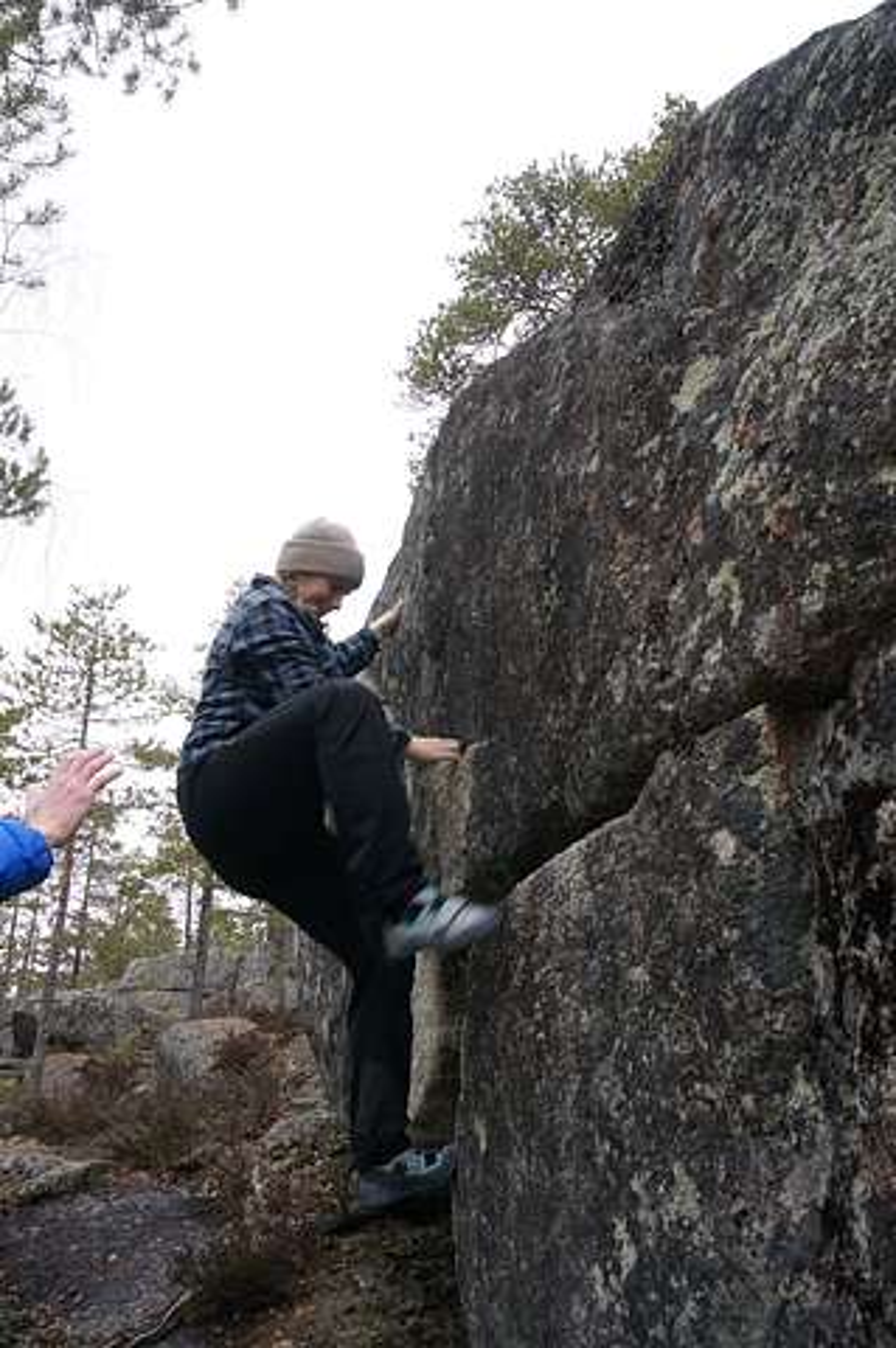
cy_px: 674
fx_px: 954
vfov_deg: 70.5
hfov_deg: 50.3
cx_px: 448
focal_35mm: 26
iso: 100
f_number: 6.3
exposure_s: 1/100
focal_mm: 17
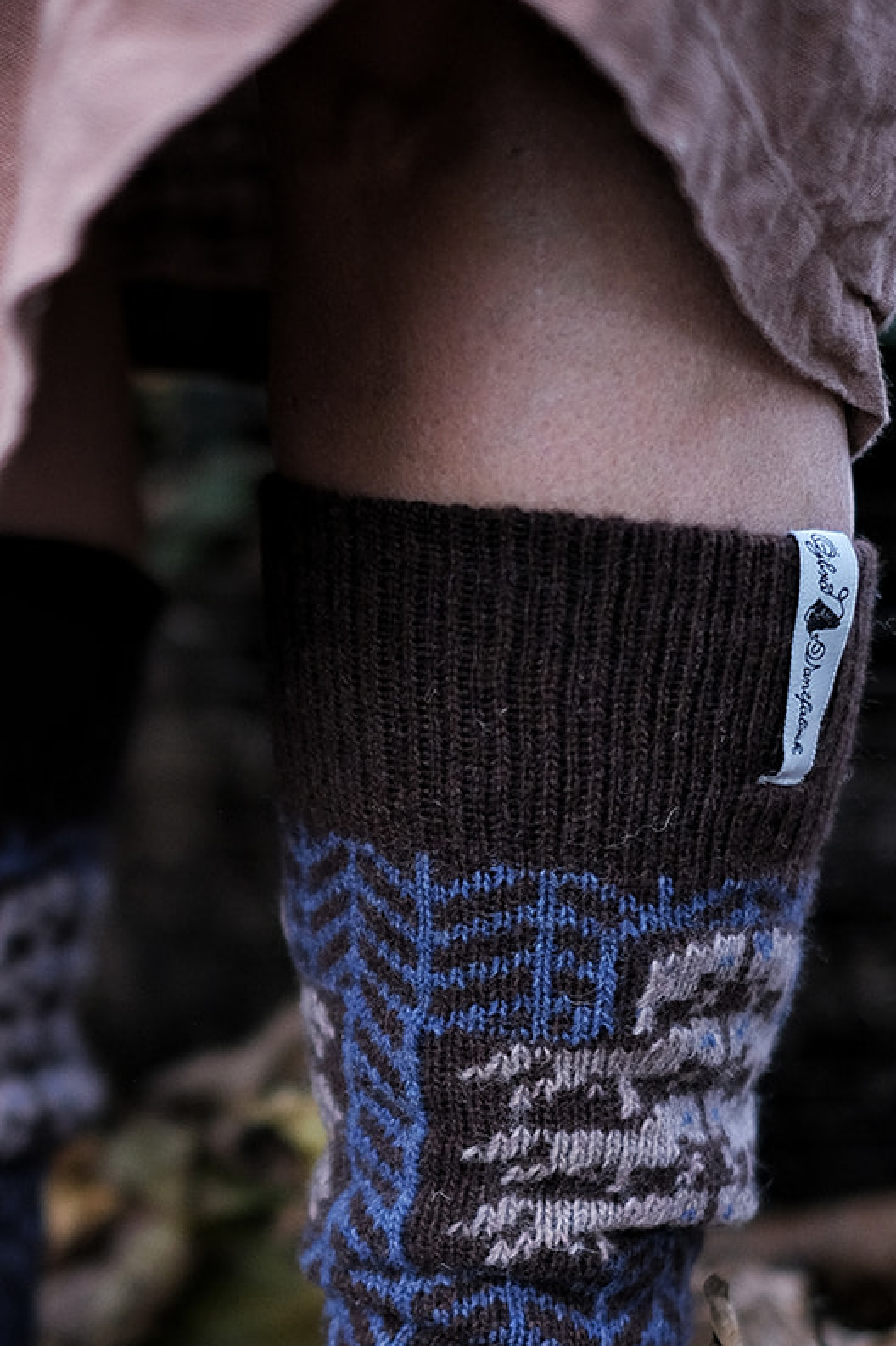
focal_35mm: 107
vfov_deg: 19.1
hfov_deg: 12.7
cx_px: 91
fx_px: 3998
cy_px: 876
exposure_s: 1/2000
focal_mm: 35
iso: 800
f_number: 1.4
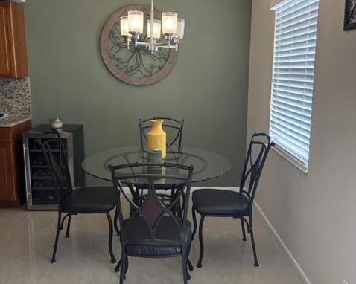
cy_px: 128
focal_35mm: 34
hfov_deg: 52.9
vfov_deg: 43.3
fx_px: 358
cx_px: 178
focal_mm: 5.96
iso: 200
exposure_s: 1/60
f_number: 1.6
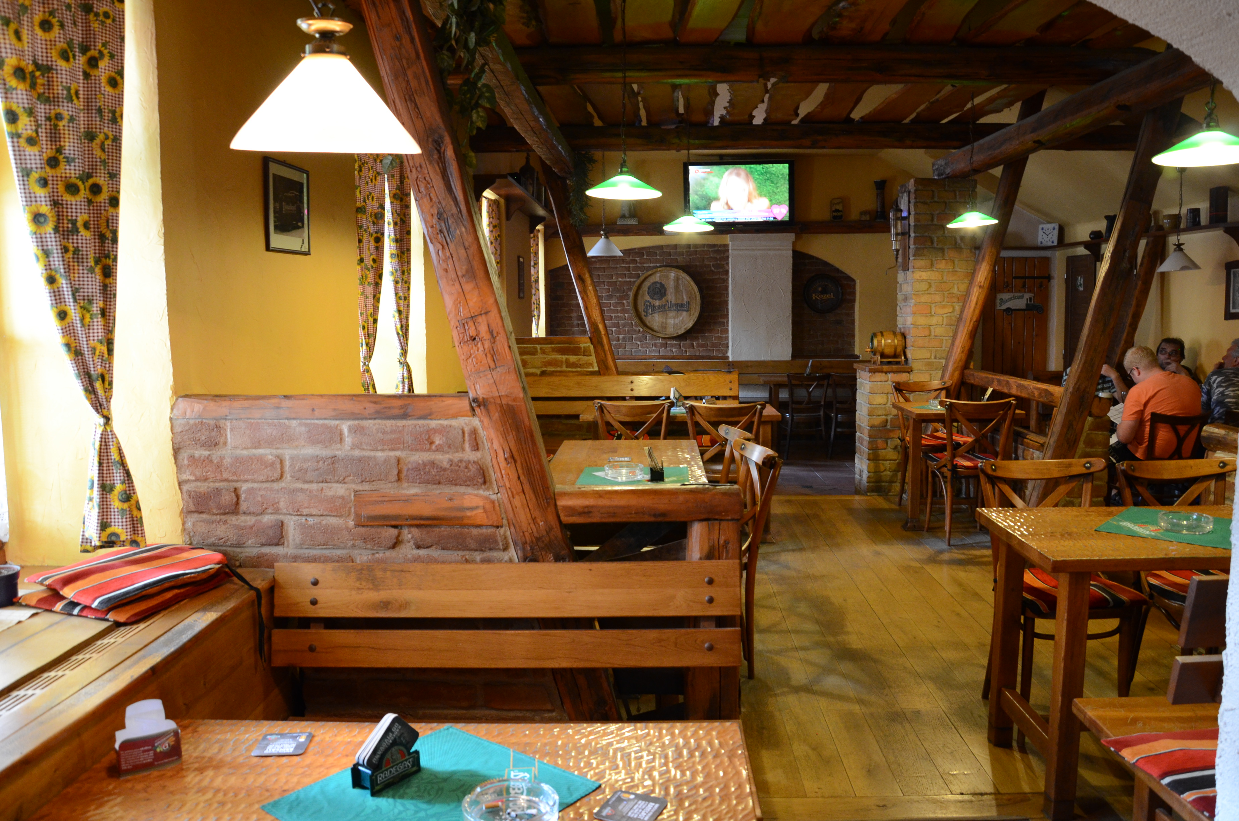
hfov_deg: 67.5
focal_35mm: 27
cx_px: 620
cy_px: 410
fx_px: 927
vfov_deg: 47.7
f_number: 5
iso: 1250
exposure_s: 1/6
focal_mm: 18
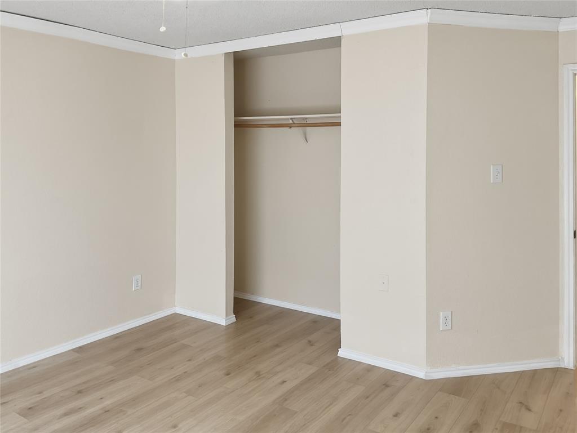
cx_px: 288
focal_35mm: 29
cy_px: 216
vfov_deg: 48.2
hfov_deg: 61.7
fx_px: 483
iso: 80
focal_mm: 3
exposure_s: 1/60
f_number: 1.8
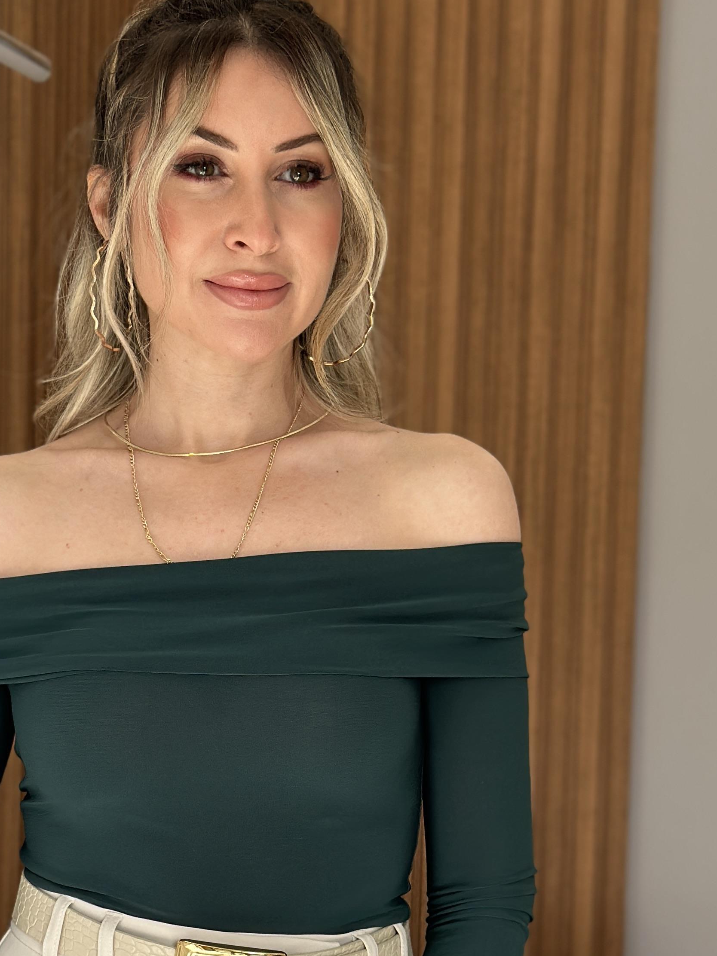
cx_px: 279
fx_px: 2403
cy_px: 733
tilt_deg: -4.7
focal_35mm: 87
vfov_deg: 22.3
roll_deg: -2.0
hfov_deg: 16.9
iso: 80
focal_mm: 6.86
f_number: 1.78
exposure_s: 1/334
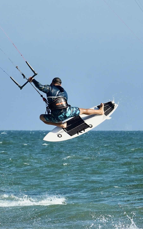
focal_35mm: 237
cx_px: 64
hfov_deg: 5.5
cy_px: 108
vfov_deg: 8.9
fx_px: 1477
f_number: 10
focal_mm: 208
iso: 800
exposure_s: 1/1600
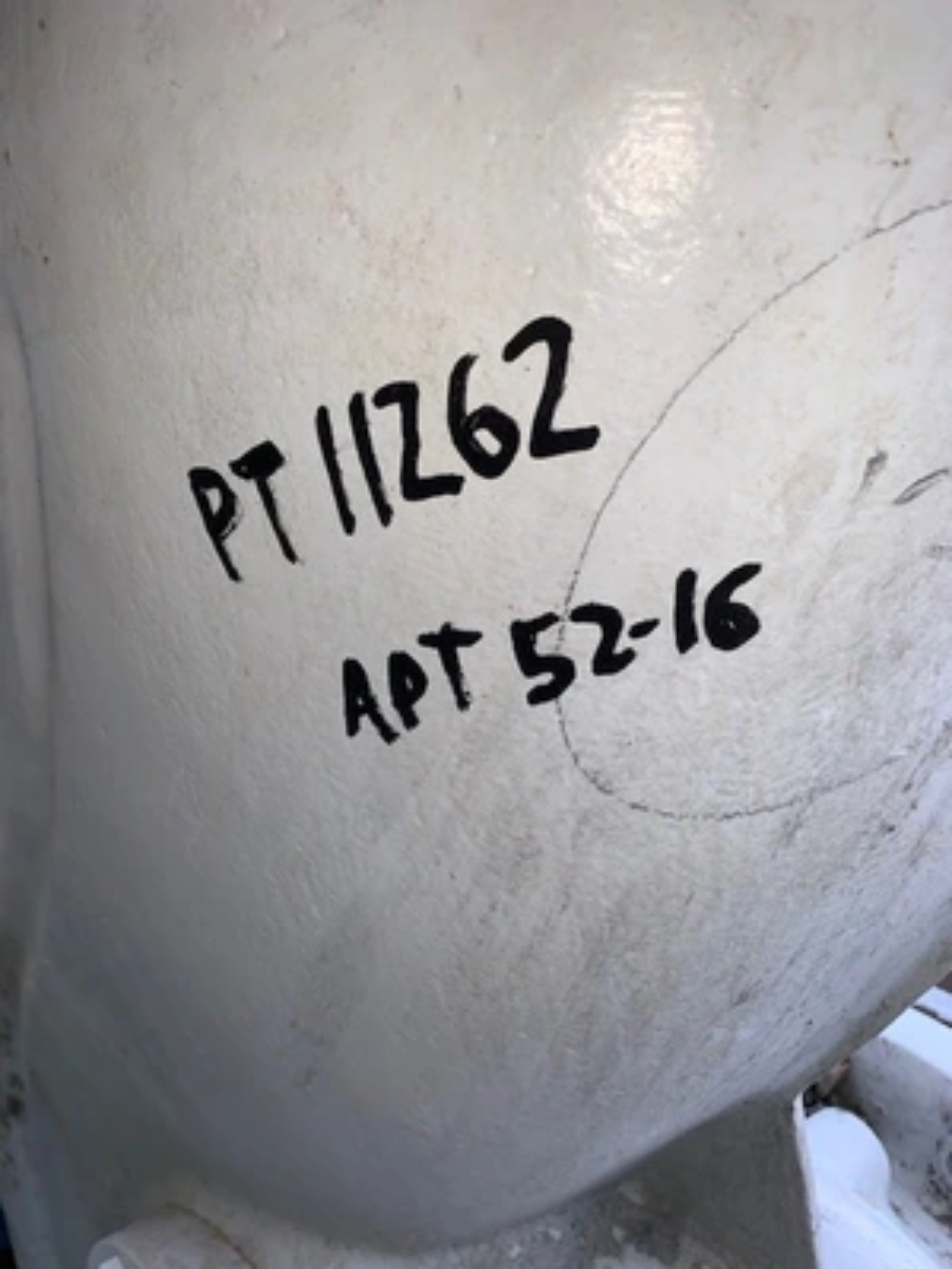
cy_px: 634
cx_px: 476
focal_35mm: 26
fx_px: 953
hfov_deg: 53.1
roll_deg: -0.9
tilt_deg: -15.6
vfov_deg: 67.3
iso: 25
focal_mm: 4.25
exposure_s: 1/437
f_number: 1.8
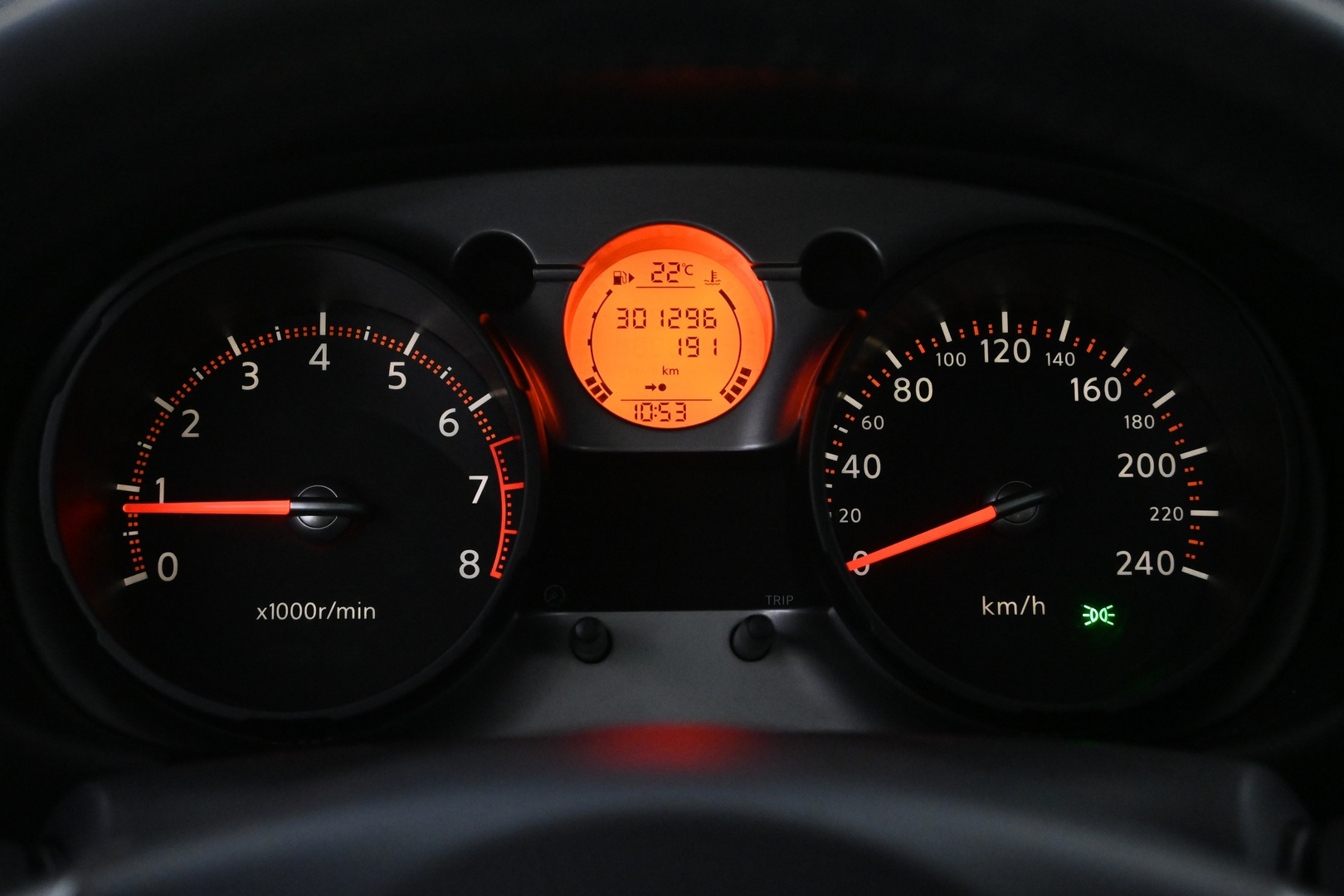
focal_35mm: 62
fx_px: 2296
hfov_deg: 32.6
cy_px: 448
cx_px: 672
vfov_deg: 22.1
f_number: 5.6
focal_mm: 41
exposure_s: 1/50
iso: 5000
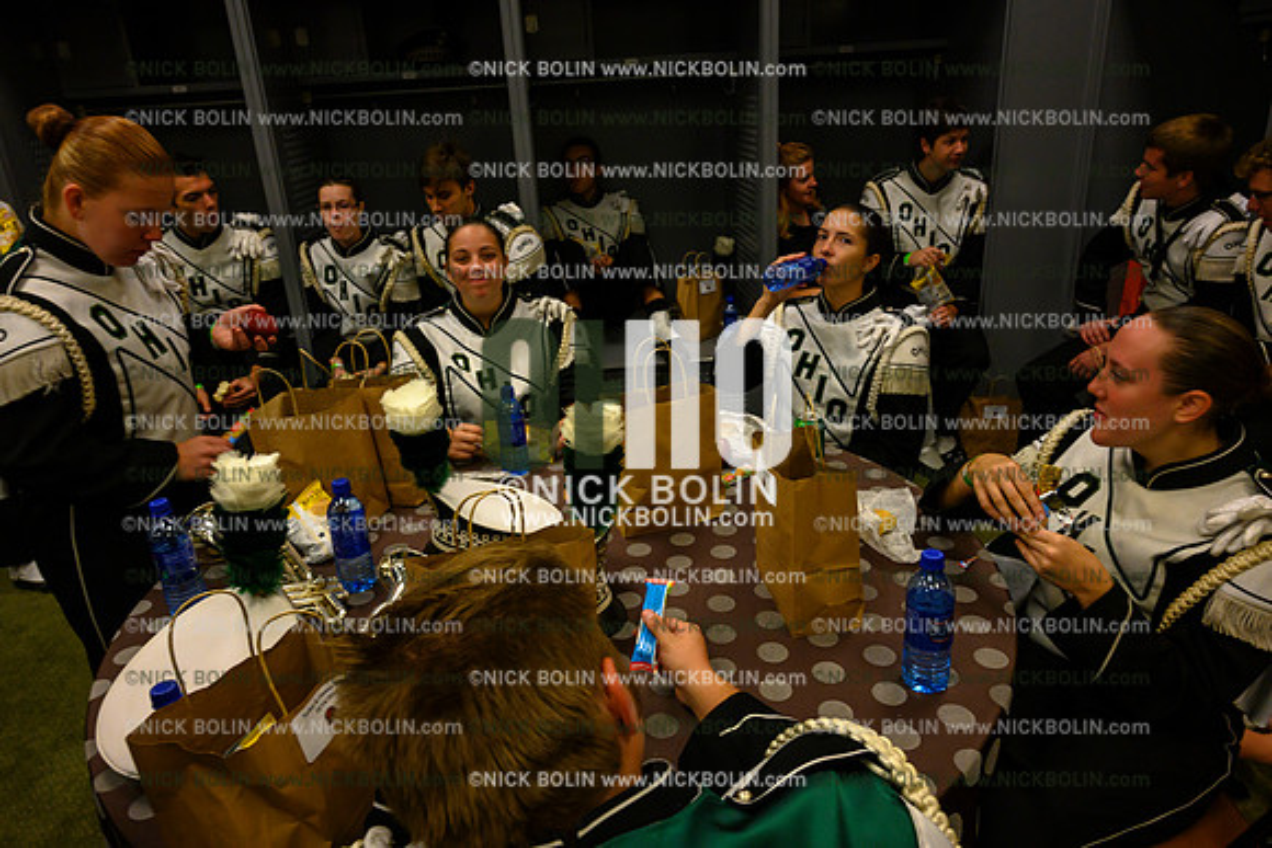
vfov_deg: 53.2
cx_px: 636
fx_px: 848
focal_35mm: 24
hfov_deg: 73.7
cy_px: 424
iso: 2500
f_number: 8
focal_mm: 24
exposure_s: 1/125
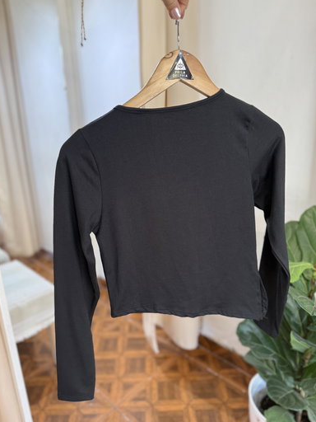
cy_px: 213
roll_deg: +1.4
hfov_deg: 54.9
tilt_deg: -17.4
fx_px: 304
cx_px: 156
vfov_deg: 69.4
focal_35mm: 25
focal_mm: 6.76
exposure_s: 1/95
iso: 200
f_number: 1.78
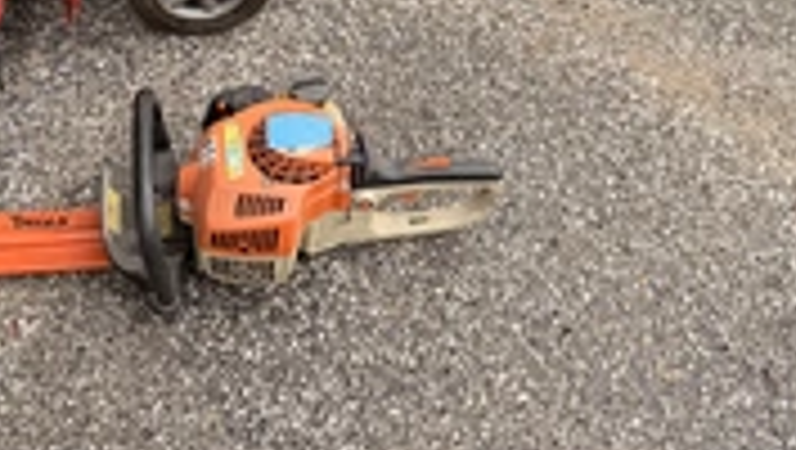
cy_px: -104
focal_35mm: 59
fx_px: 1247
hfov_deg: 35.1
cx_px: 270
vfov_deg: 19.2
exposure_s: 1/677
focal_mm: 6.76
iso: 80
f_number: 1.78
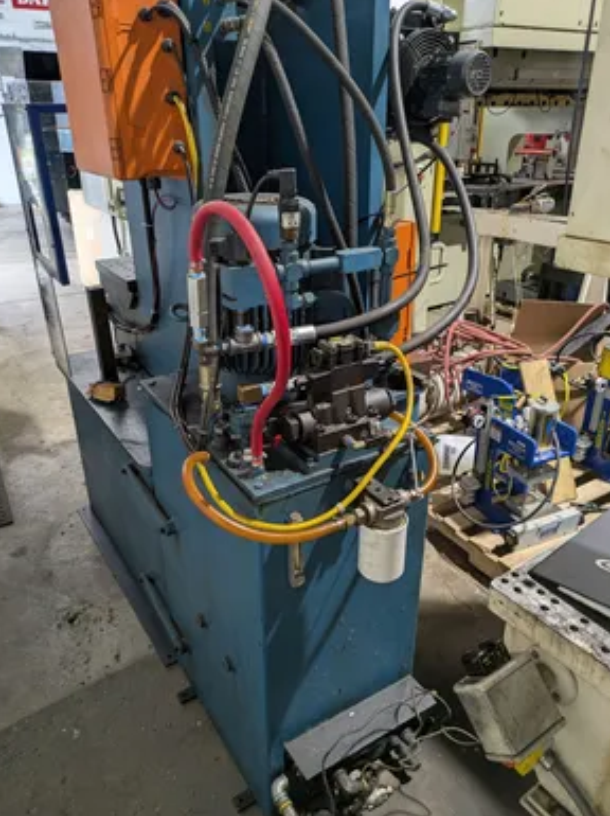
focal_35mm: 26
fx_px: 612
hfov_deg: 53.0
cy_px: 418
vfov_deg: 67.3
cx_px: 301
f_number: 1.89
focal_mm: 5.43
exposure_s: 1/30
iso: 129
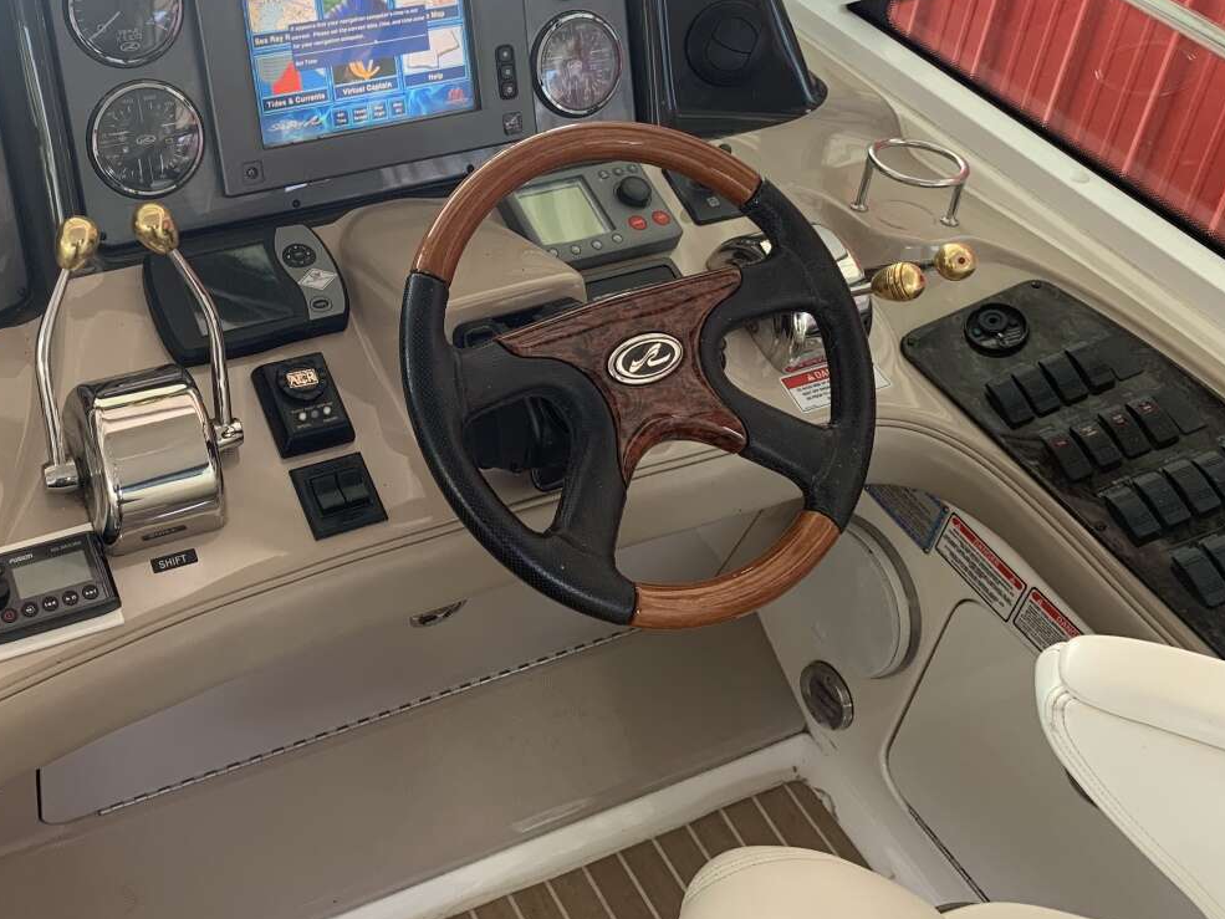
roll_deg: -2.5
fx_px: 1345
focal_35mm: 38
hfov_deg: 47.8
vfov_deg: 37.1
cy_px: 264
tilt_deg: -32.0
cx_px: 363
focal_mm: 4.25
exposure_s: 1/121
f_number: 1.8
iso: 64
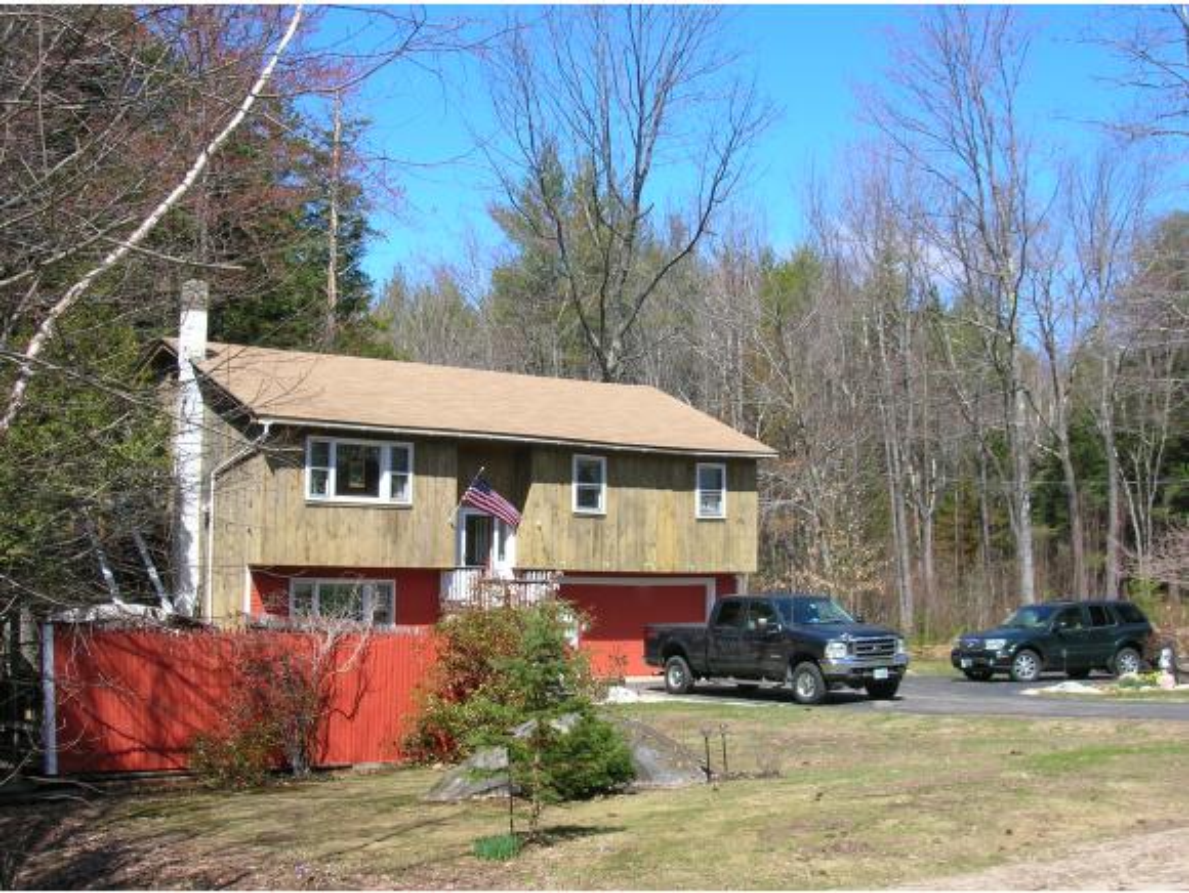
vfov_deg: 31.6
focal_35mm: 46
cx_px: 594
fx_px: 1581
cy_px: 446
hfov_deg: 41.2
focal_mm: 7.7
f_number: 5.4
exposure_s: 1/204
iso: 50
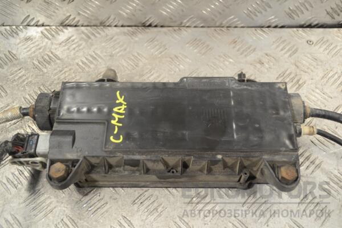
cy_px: 114
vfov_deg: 34.2
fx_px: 370
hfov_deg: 49.6
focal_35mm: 39
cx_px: 171
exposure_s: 1/30
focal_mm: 26
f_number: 4.2
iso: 160
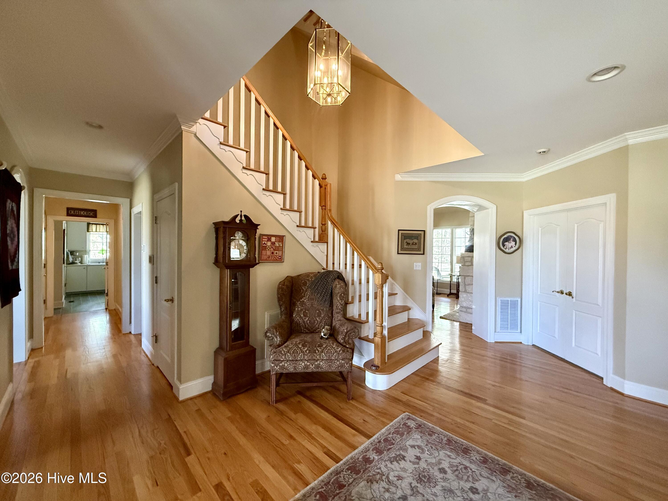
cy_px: 250
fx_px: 270
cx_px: 334
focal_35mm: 14
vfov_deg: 85.7
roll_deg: -0.8
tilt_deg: +0.0
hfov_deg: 102.1
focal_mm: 2.22
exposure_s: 1/120
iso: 640
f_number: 2.2
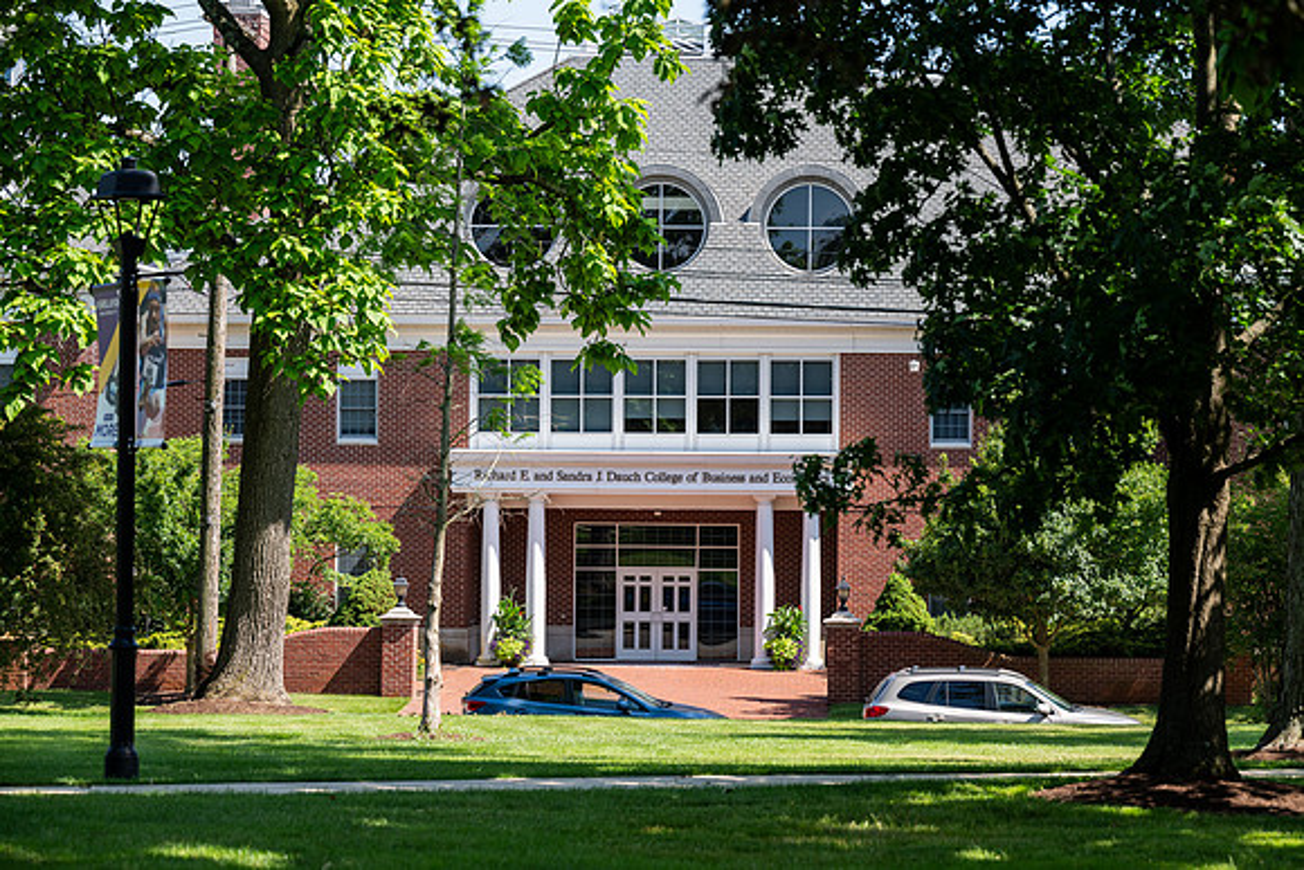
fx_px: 3985
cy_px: 435
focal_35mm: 110
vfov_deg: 12.5
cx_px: 652
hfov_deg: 18.6
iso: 125
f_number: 5
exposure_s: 1/320
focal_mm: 110
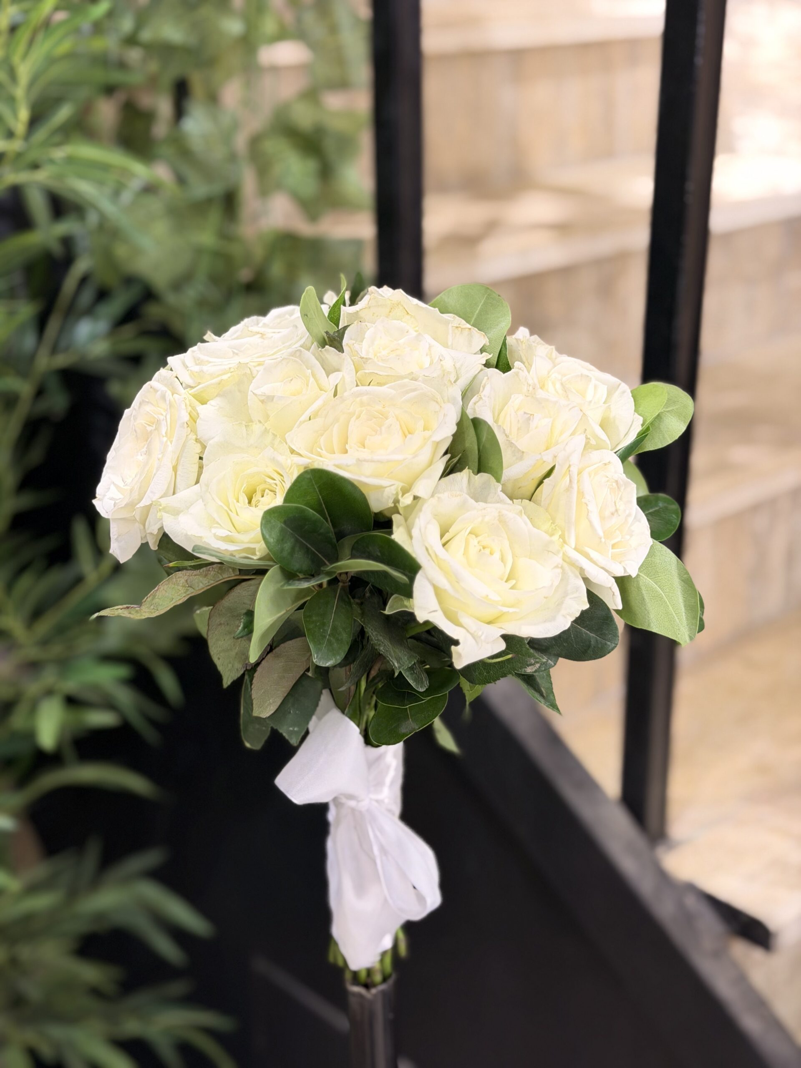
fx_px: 1481
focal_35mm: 48
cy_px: 534
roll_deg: +0.4
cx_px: 400
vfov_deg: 39.7
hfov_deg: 30.3
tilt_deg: -22.9
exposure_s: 1/50
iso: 160
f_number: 1.78
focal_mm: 6.76
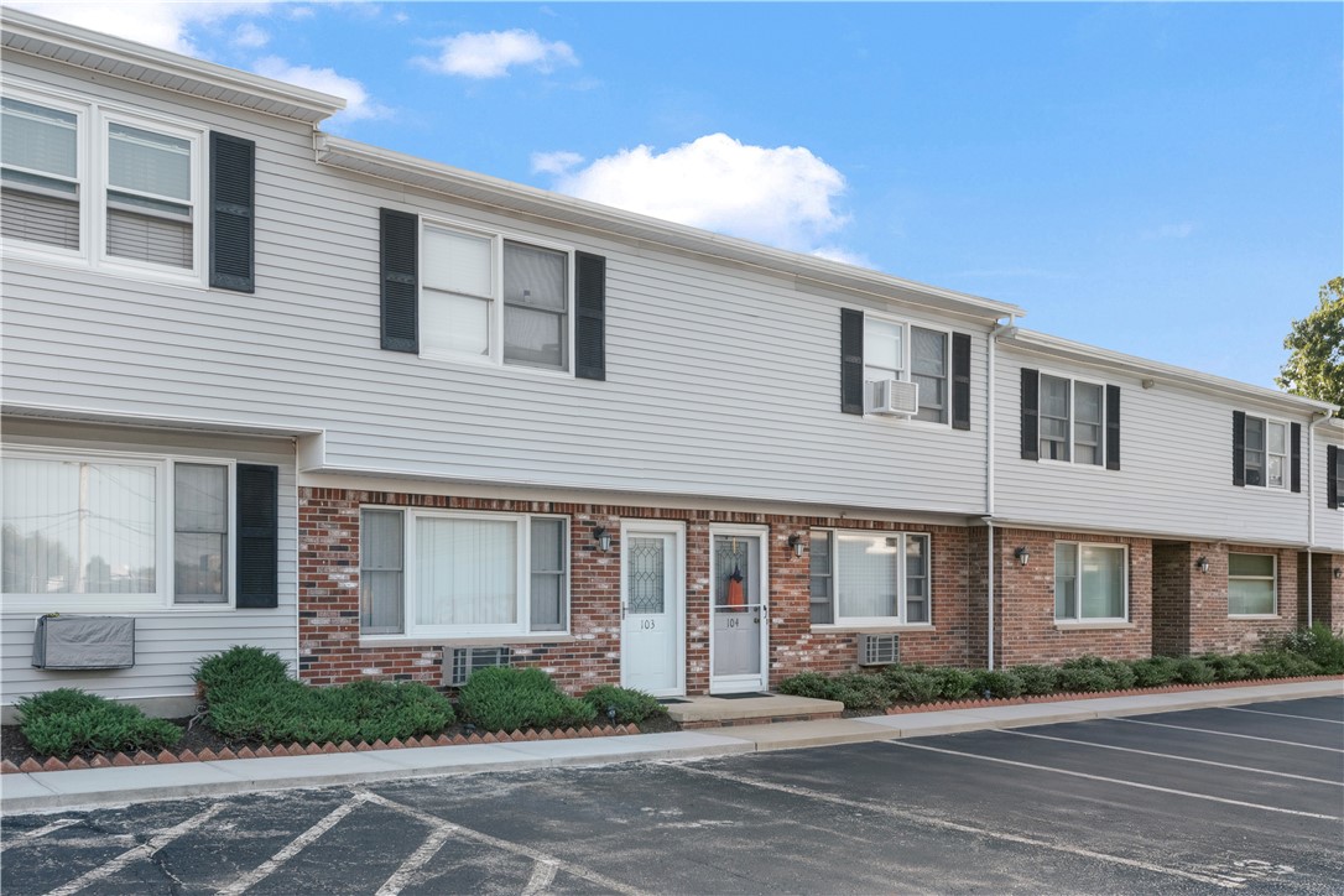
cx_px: 672
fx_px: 1120
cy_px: 448
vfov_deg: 43.6
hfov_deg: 61.9
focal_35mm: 30
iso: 400
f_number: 14
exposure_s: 1/100
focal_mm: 20
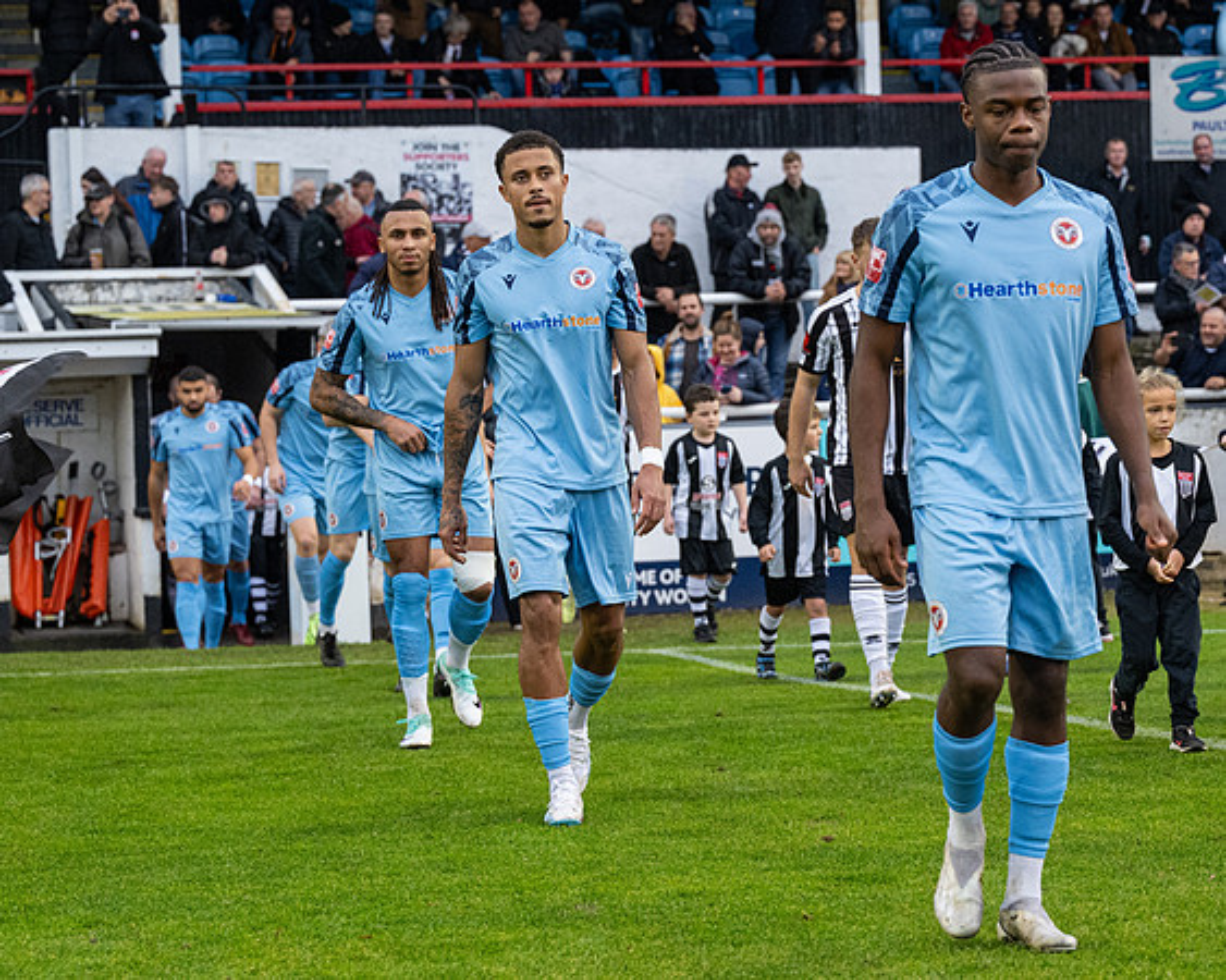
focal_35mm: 109
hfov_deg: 17.6
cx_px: 909
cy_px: 570
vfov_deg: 14.2
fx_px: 3942
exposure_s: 1/500
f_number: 4
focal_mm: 70
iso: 2000
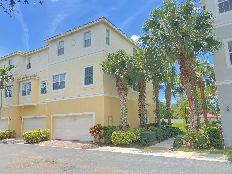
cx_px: 116
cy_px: 87
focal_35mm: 26
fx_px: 174
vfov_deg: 53.1
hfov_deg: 67.3
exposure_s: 1/573
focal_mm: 4.25
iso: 32
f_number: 1.8
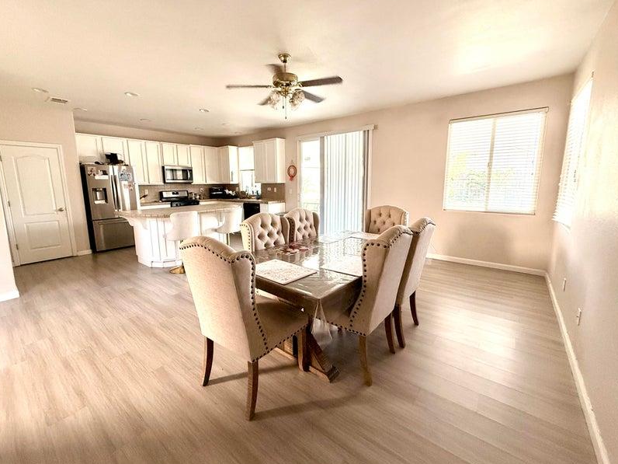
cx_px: 300
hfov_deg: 98.1
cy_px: 224
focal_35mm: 15
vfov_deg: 81.7
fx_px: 268
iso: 320
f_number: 2.2
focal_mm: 2.22
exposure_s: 1/99
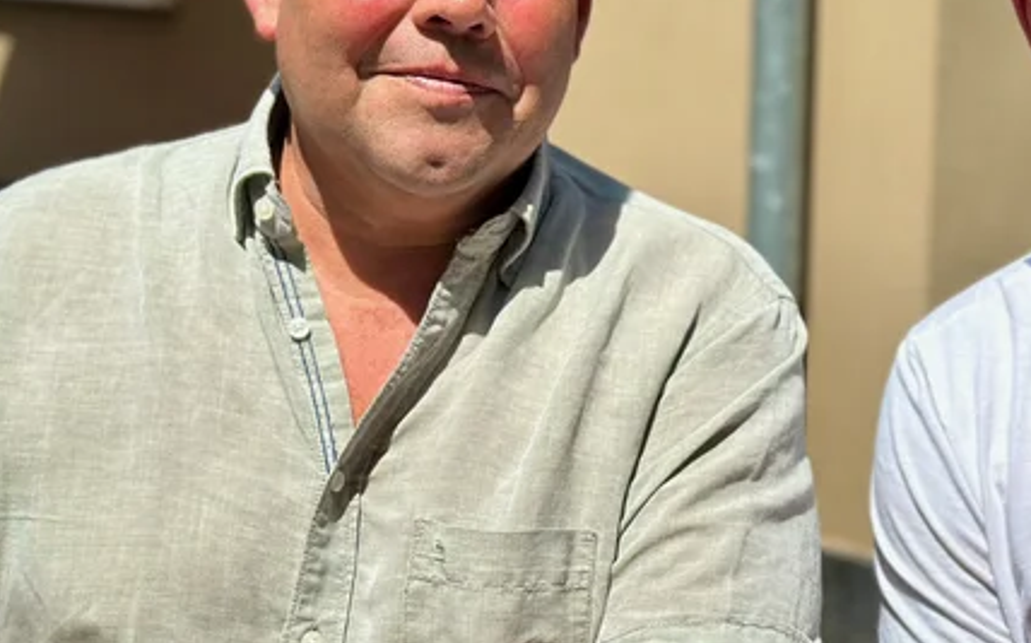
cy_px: 229
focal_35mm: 92
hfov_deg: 22.4
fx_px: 2584
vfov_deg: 14.2
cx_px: 760
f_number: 1.78
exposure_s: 1/4785
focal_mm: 6.86
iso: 100
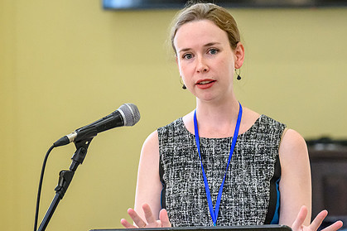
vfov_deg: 4.9
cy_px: 120
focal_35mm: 279
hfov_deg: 7.4
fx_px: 2688
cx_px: 174
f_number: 2.8
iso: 4500
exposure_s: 1/640
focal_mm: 133
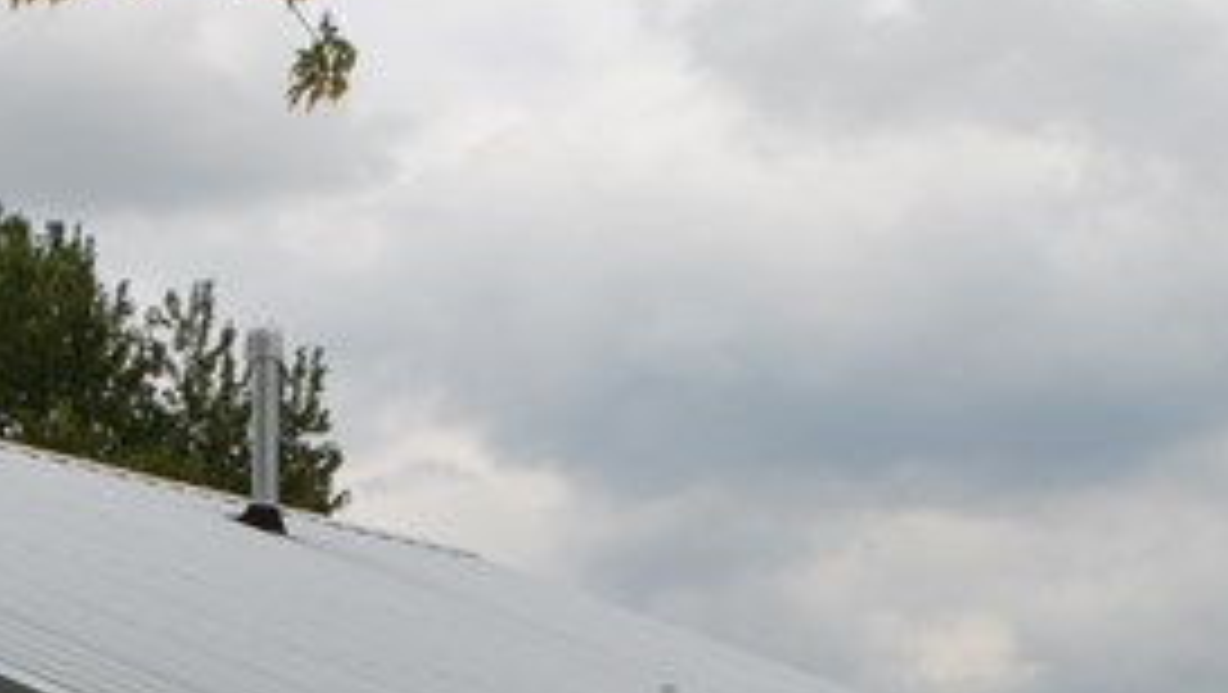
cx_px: -49
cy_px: 774
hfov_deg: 14.1
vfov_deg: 8.0
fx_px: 4888
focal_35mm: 150
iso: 100
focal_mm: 24
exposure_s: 1/200
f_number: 9
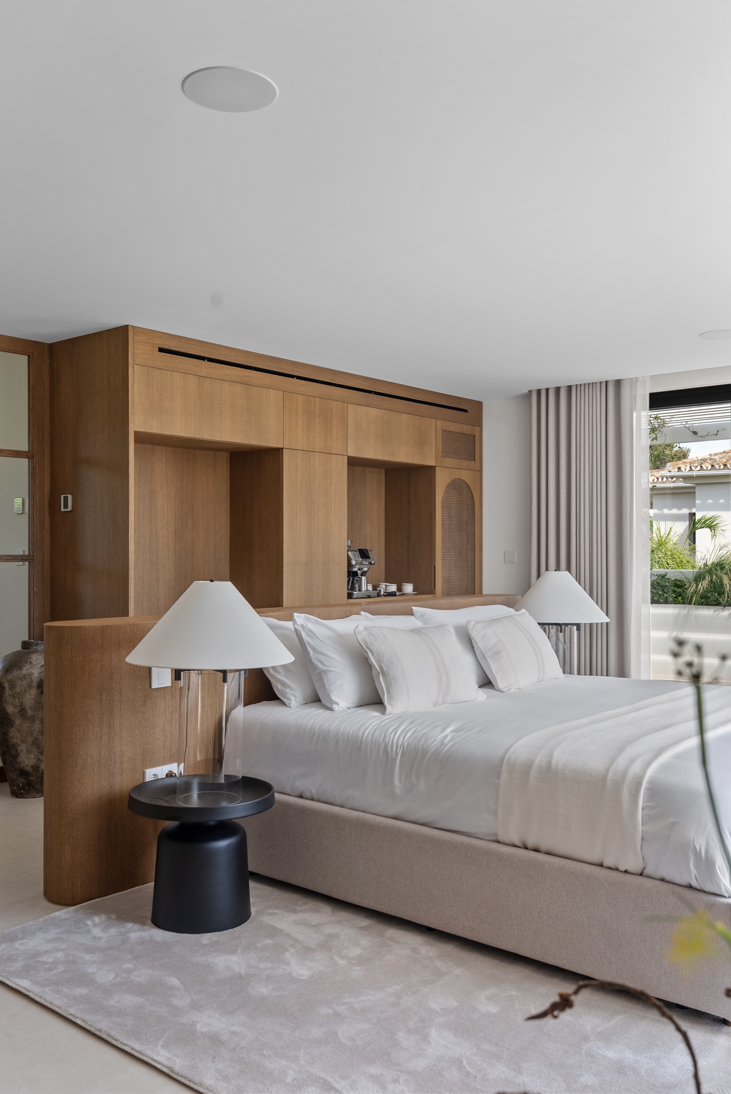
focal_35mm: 31
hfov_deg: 42.4
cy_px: 547
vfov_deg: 60.3
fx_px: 943
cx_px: 366
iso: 100
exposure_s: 1/3
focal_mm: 31
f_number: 8
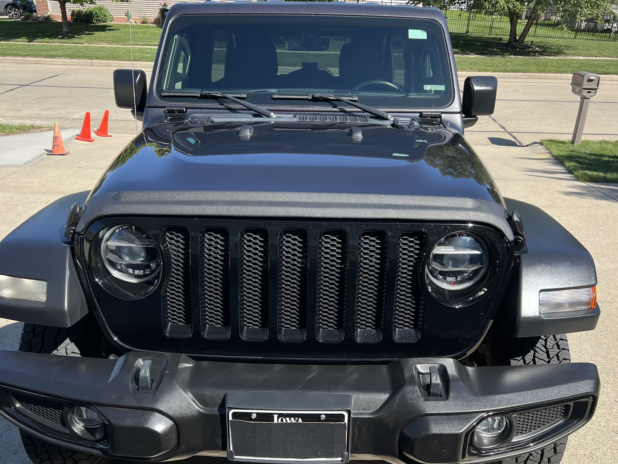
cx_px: 306
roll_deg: -0.9
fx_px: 571
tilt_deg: -26.4
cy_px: 265
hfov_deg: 56.8
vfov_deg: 44.0
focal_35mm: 32
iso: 50
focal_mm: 5.7
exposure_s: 1/2045
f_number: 1.5
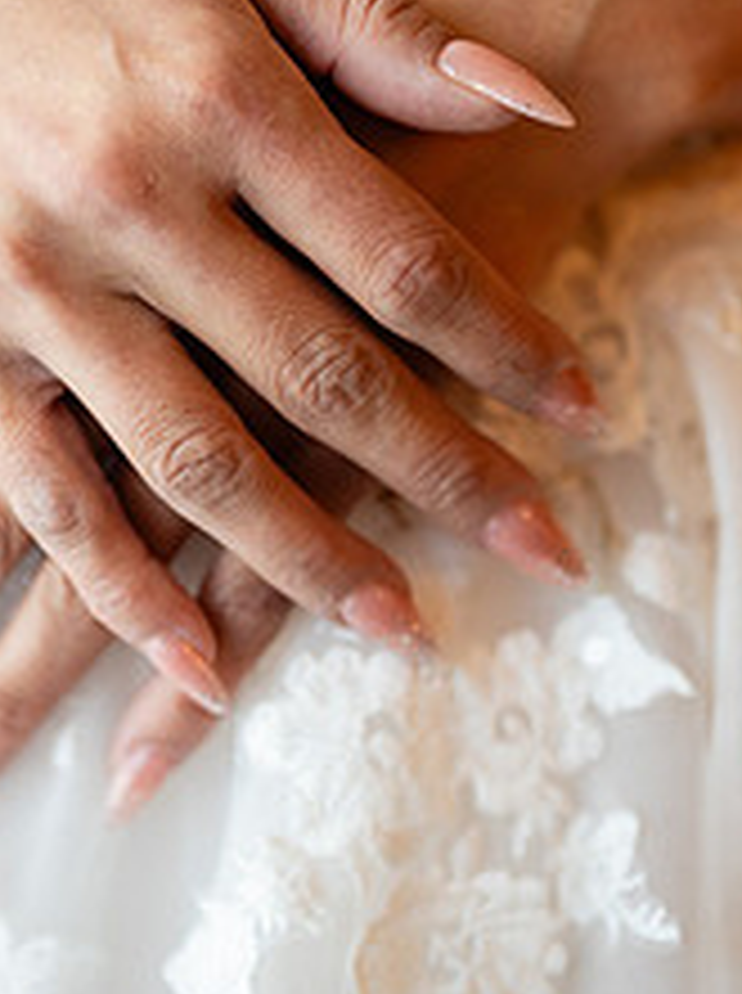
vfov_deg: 9.2
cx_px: 175
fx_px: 6163
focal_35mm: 215
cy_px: 268
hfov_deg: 6.9
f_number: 1.4
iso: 400
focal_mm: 85
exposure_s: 1/200
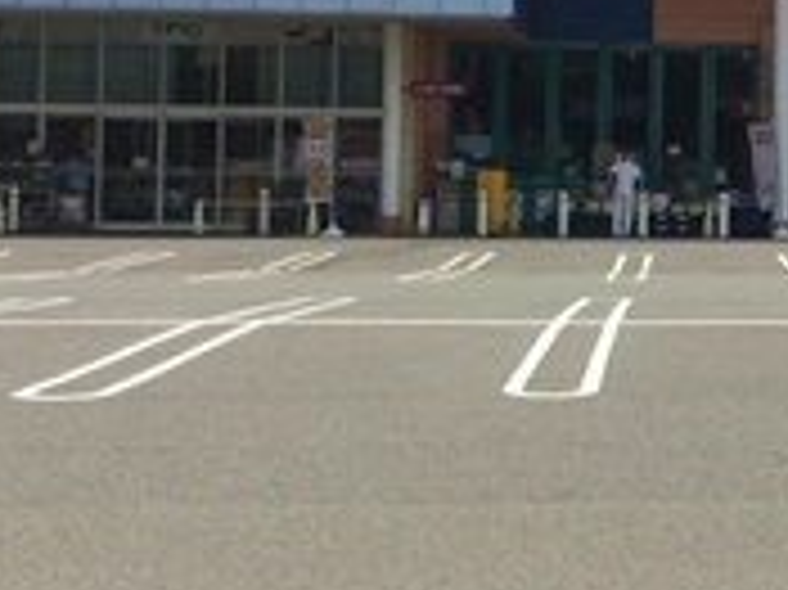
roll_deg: -0.1
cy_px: 45
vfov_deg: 13.8
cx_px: 815
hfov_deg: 18.0
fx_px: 2411
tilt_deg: +2.9
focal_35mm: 106
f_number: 2.2
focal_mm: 4.15
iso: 32
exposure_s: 1/3425
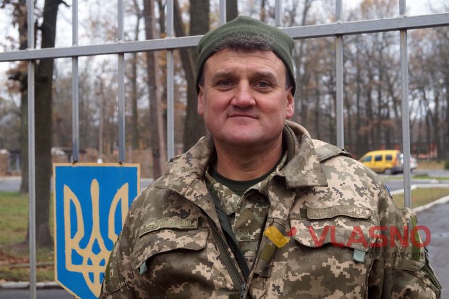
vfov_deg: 22.6
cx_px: 224
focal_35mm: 60
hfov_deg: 33.4
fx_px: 748
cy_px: 150
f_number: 6.3
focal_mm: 40
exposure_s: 1/80
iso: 640
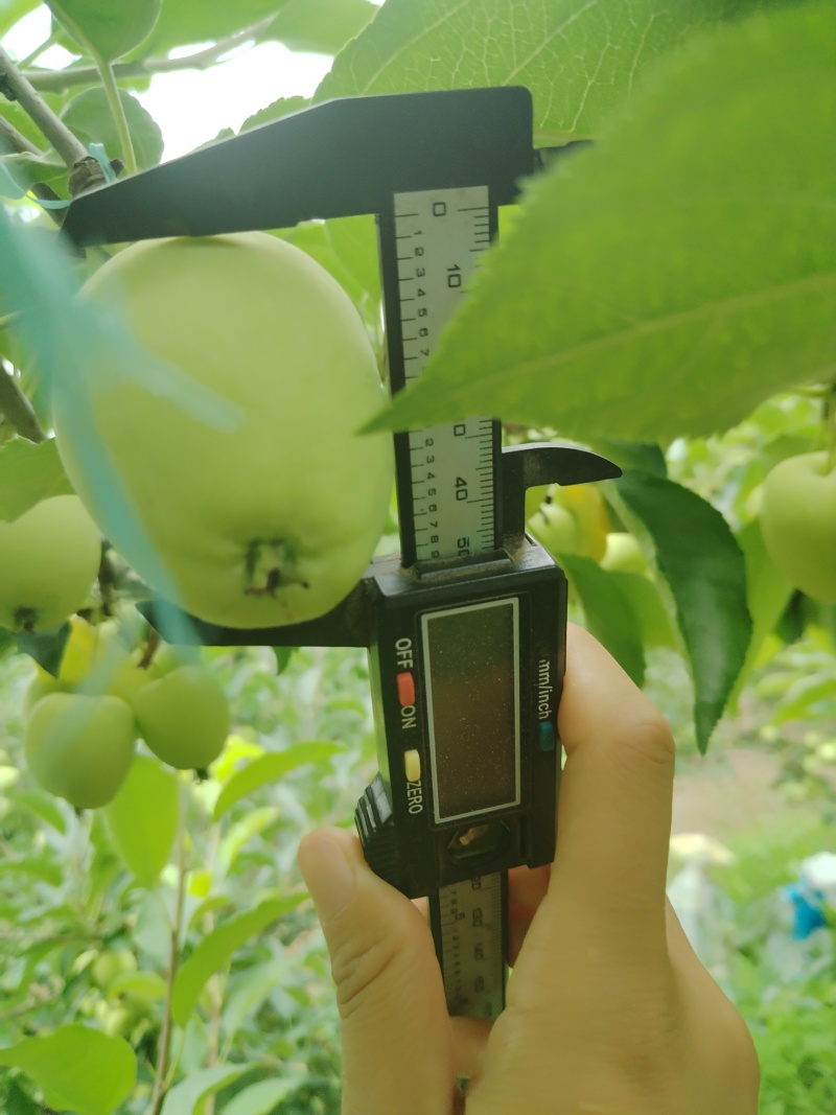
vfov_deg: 67.3
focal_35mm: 26
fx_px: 837
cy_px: 558
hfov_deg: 53.1
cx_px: 418
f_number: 1.8
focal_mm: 4.25
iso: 100
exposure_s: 1/134
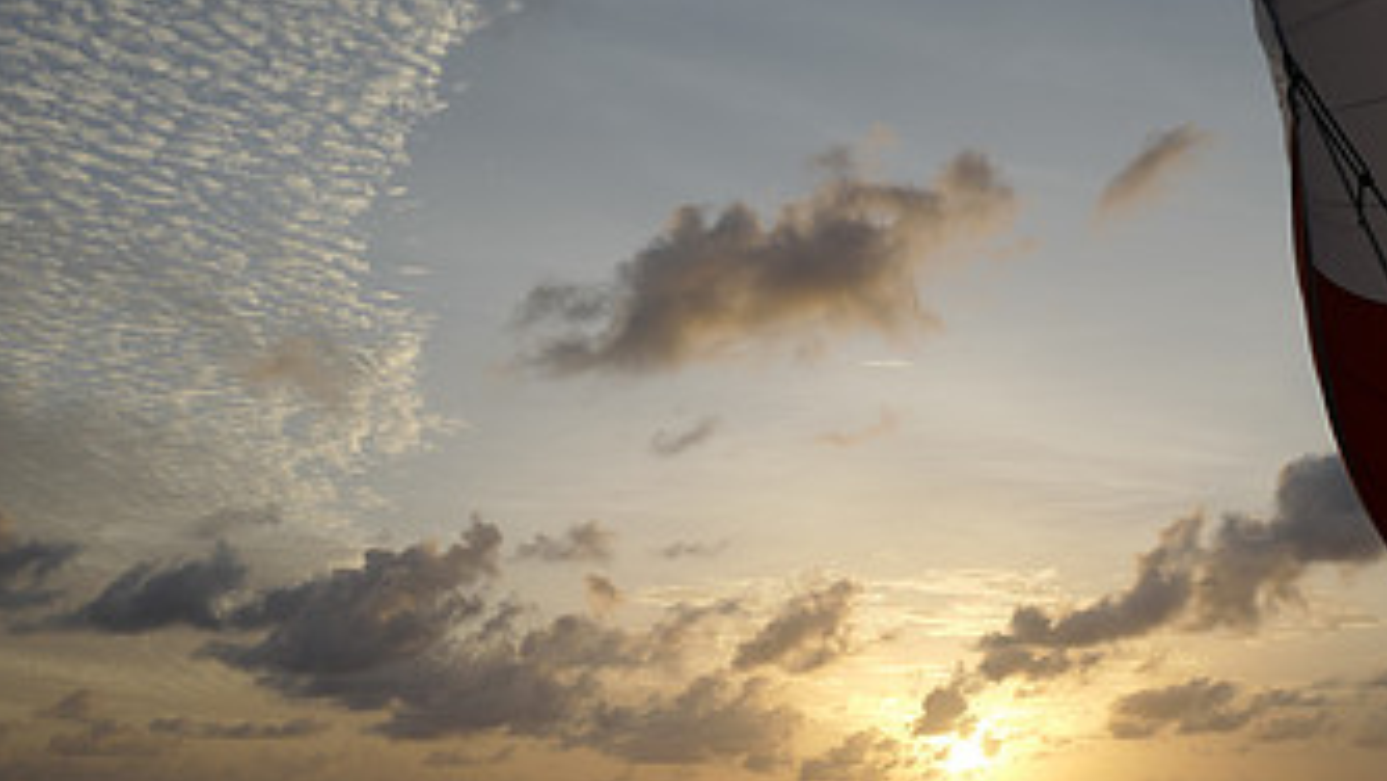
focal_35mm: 51
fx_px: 1876
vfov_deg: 23.2
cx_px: 889
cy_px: 625
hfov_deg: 40.2
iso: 100
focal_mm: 28
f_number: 1.8
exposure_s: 1/5000
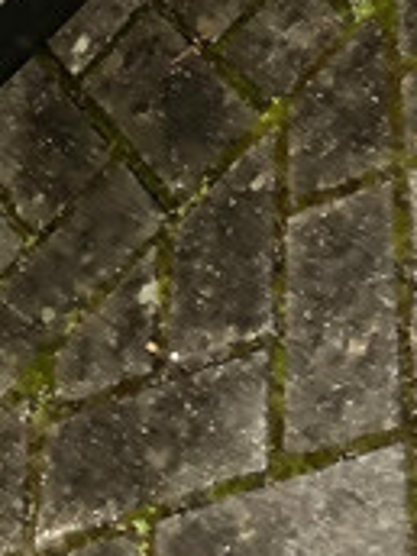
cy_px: -614
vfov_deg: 12.9
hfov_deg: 11.4
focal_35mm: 130
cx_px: 116
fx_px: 2088
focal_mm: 4
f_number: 1.8
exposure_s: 1/235
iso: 20
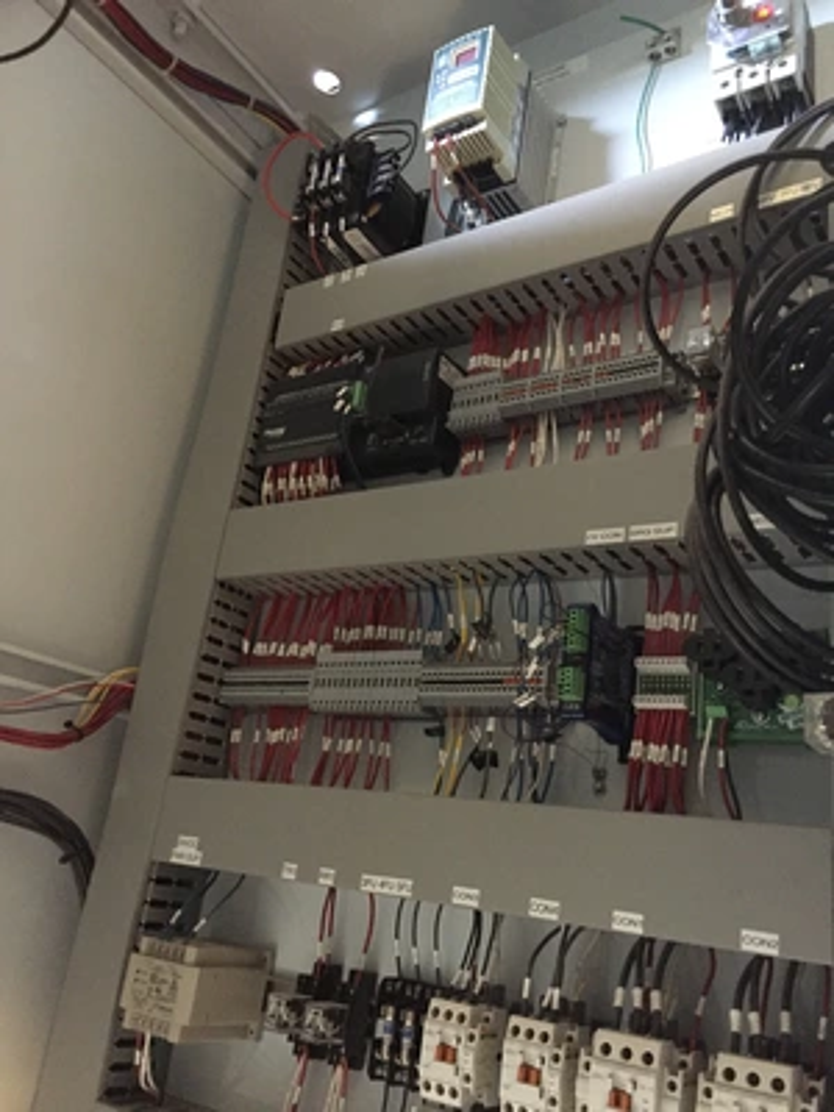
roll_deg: -7.5
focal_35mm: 29
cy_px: 556
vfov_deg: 61.7
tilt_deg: +19.5
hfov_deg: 48.2
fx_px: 932
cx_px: 417
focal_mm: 4.15
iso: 400
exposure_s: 1/15
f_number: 2.2
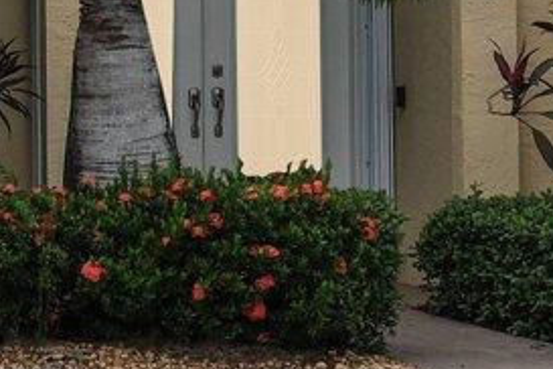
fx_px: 2304
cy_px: 44
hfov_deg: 12.5
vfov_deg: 9.1
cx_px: -456
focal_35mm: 150
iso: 400
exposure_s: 1/550
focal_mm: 13.2
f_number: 8
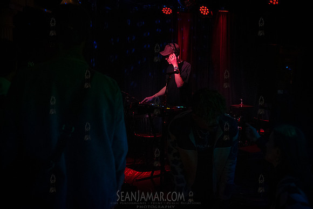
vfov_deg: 28.0
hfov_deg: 41.1
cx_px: 156
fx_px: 417
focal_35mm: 48
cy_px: 104
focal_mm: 48
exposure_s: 1/320
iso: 12800
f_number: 3.5
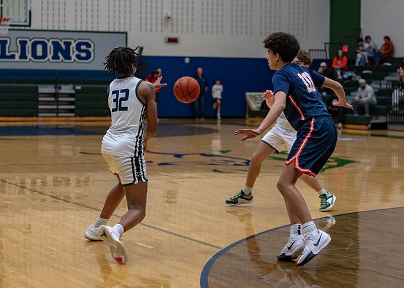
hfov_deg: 21.7
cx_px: 159
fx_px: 1052
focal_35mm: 92
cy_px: 126
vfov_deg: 15.6
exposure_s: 1/1000
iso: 2500
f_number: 2.8
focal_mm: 70
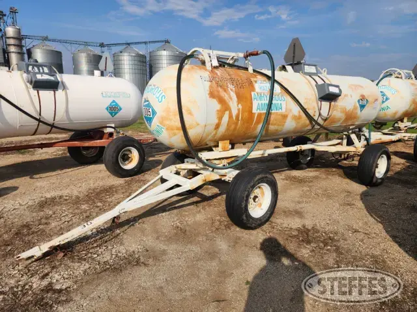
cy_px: 156
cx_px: 208
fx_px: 277
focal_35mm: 23
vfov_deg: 58.9
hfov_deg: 73.9
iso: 12
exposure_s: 1/1654
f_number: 1.8
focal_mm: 6.4
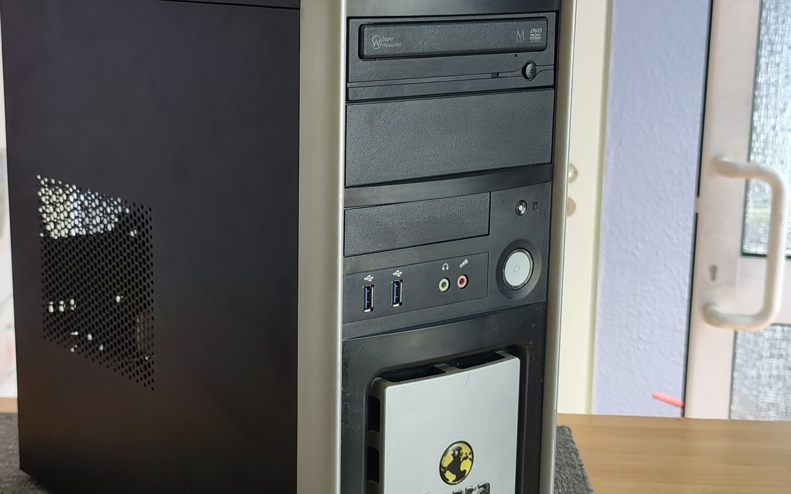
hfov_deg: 31.0
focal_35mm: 66
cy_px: 281
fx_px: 1423
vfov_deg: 19.7
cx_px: 313
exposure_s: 1/100
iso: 80
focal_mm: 6.07
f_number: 1.7
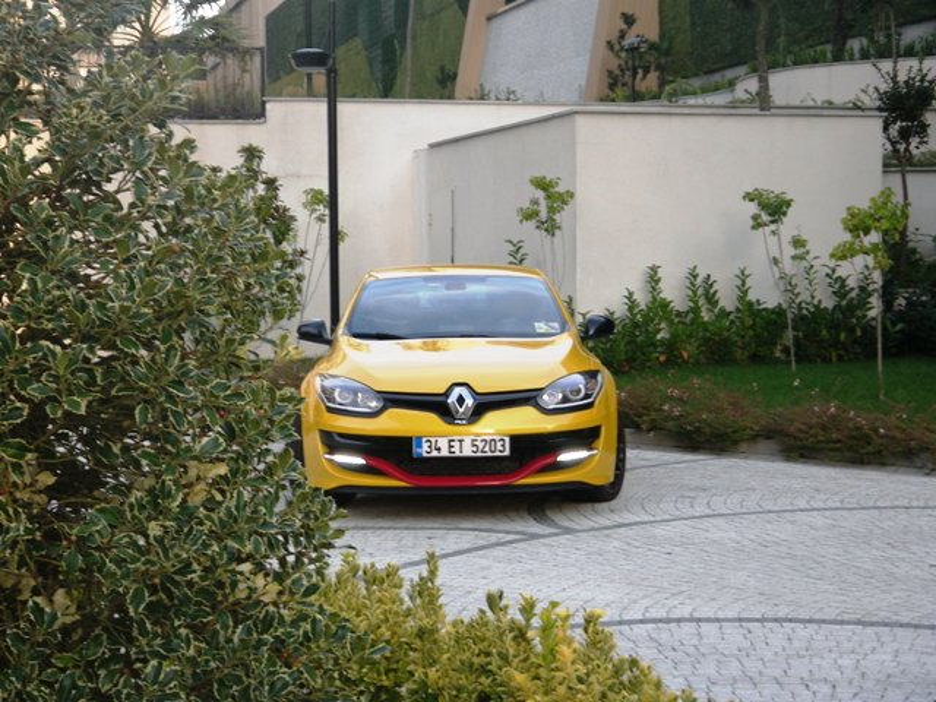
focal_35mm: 62
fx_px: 1676
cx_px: 468
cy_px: 351
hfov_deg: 31.2
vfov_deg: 23.7
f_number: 4.6
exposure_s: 1/80
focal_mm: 11.1
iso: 80
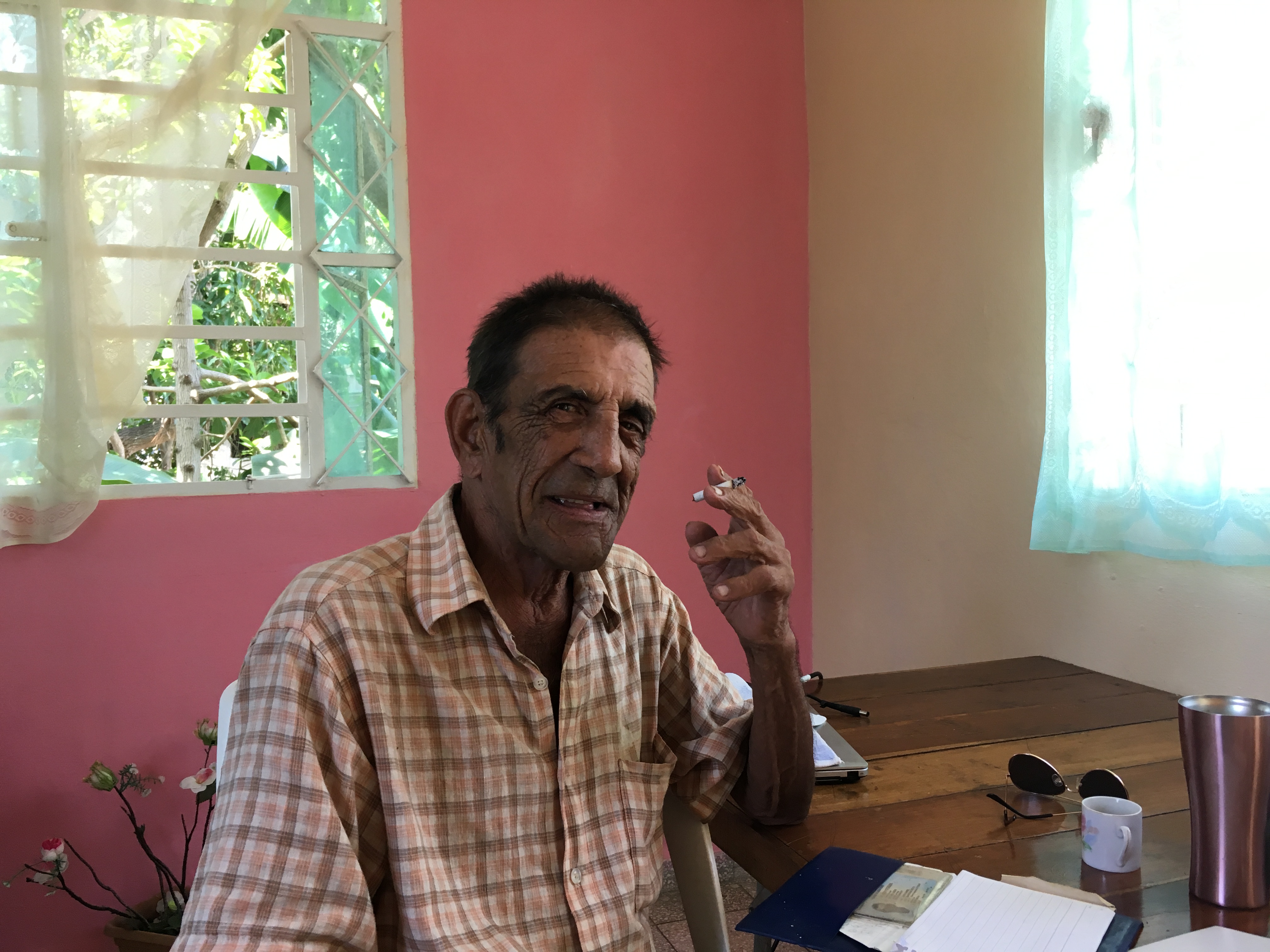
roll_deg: +1.1
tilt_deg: -1.7
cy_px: 476
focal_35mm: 29
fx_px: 1064
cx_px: 635
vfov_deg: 48.2
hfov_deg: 61.7
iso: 25
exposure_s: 1/30
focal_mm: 4.15
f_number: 2.2
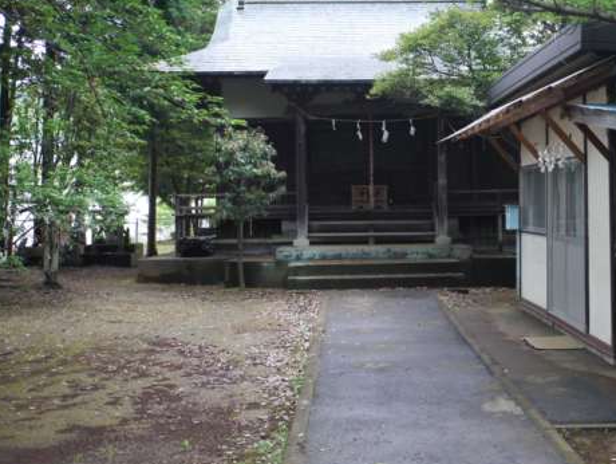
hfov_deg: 36.0
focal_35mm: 53
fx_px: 944
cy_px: 169
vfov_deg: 27.5
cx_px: 375
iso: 400
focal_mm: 20
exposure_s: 1/13
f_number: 4.4
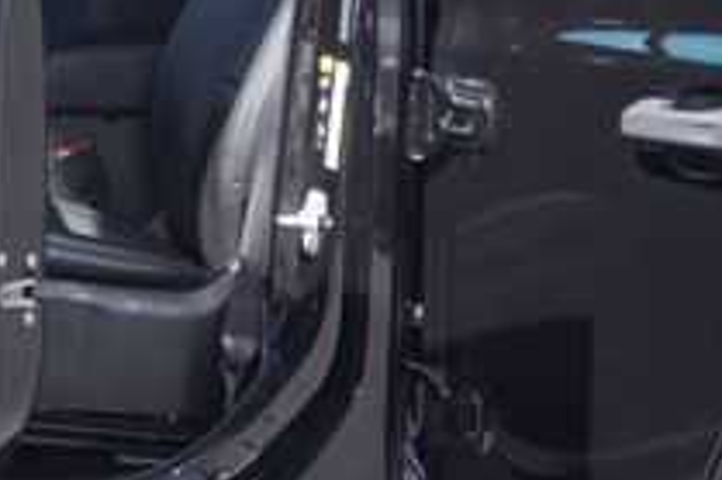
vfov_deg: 6.4
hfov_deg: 9.3
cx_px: -456
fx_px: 4277
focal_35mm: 213
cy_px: 287
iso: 100
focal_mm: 29
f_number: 5.6
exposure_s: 1/100
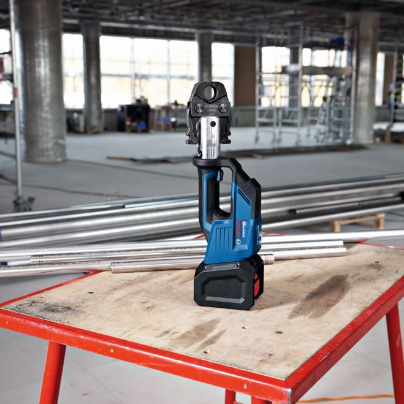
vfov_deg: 34.7
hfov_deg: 34.6
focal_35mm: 49
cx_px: 227
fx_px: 647
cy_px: 200
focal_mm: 38
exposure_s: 1/80
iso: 500
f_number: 5
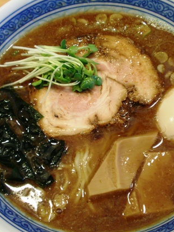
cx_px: 93
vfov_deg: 36.2
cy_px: 121
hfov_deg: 27.5
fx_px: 355
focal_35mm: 53
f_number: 3.5
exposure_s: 1/3
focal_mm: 6.6
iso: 100
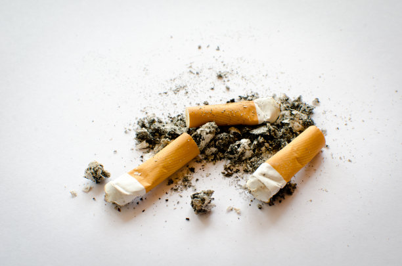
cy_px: 133
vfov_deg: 25.6
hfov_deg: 37.9
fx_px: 585
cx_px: 201
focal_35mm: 52
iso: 400
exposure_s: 1/50
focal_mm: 35
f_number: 10
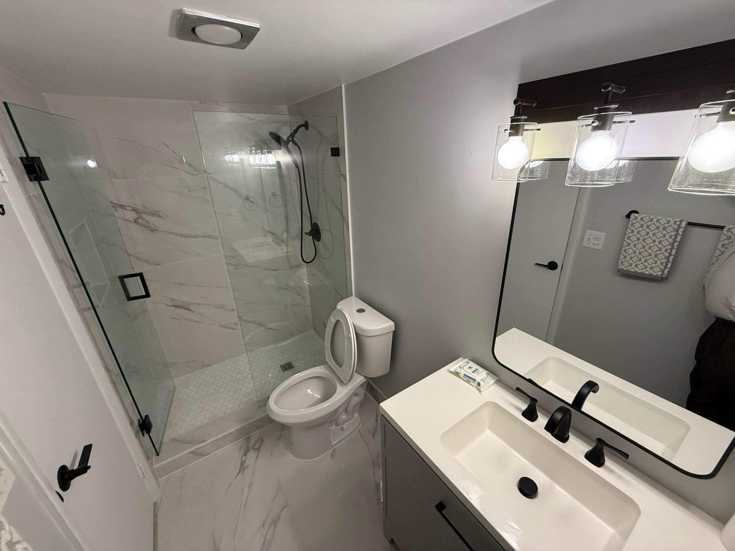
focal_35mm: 14
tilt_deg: -21.4
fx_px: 297
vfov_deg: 85.7
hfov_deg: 102.1
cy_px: 276
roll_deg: +2.3
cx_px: 368
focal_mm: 2.22
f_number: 2.2
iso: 320
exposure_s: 1/120
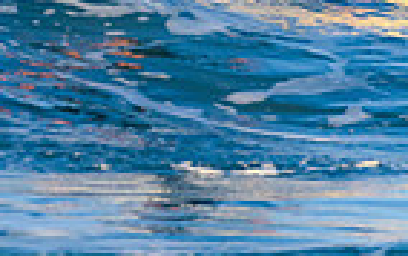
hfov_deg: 0.8
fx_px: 28199
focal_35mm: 2534
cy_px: -161
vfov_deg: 0.5
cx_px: 232
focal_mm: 500
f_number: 5.6
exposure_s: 1/2000
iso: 360
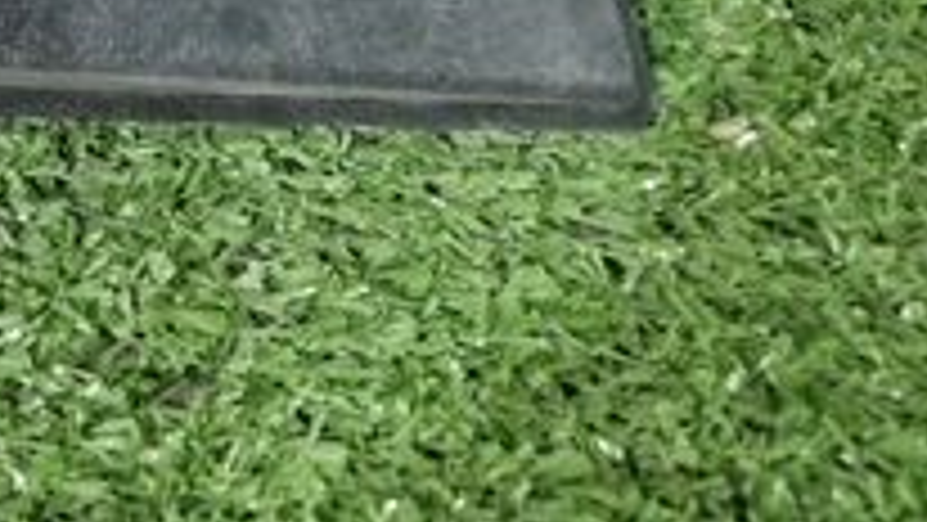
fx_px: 1918
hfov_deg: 22.0
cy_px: -117
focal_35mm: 78
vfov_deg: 14.9
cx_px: -504
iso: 800
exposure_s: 1/100
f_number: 1.8
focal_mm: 5.4
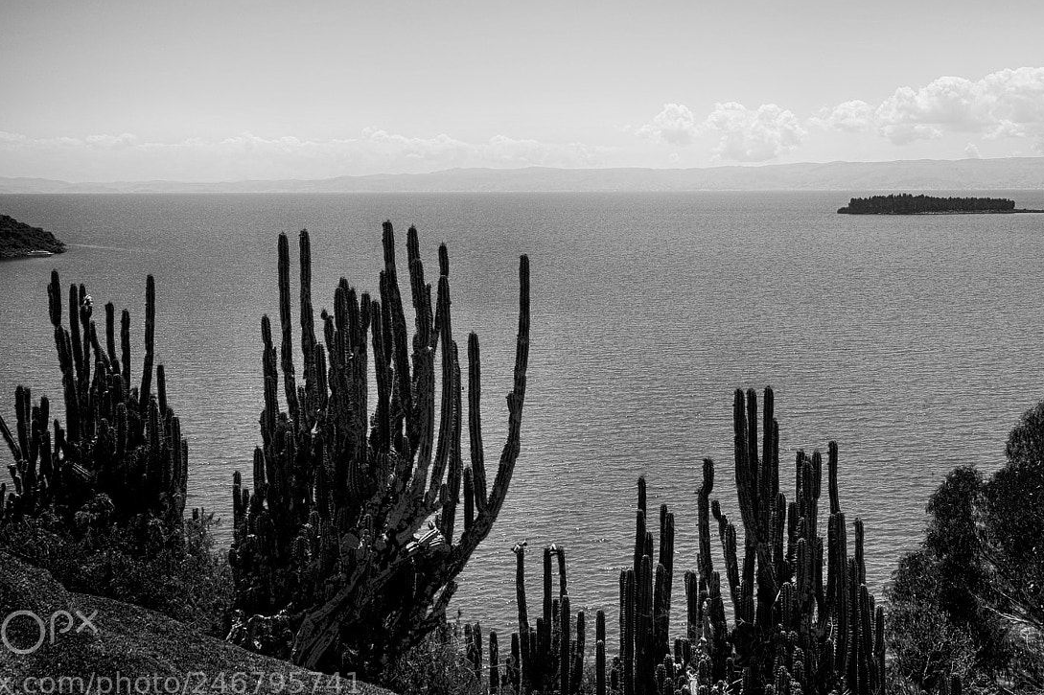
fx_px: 1362
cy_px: 248
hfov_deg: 41.7
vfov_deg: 28.5
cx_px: 627
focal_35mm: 47
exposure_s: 1/800
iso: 250
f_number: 8
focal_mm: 32
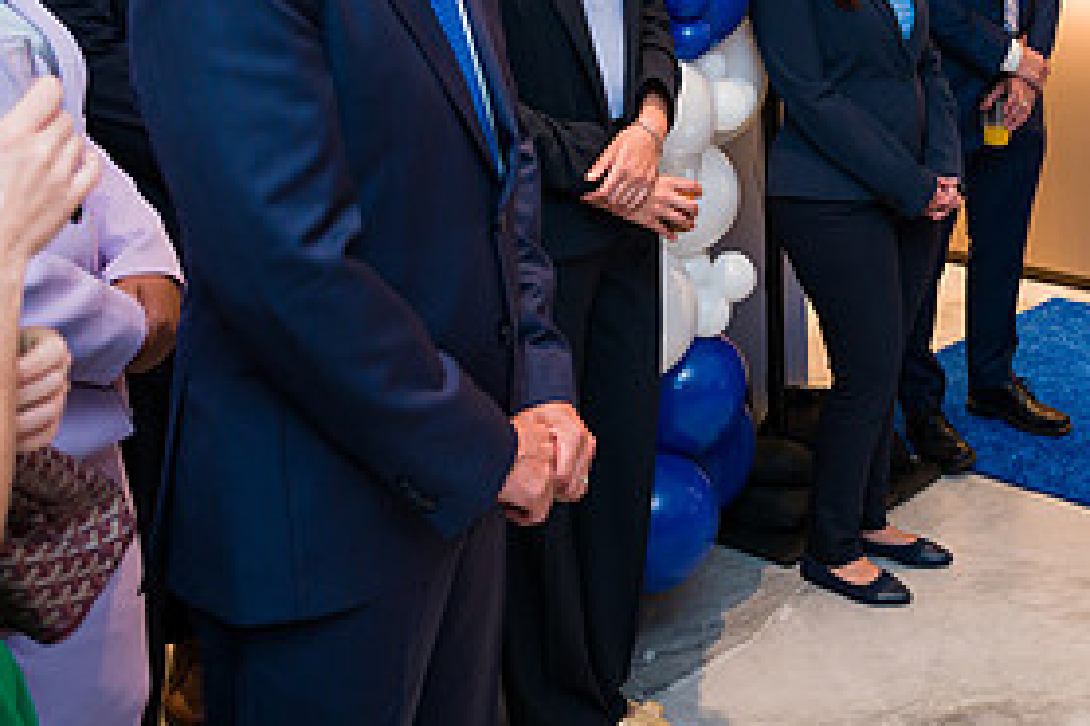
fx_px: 1543
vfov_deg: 25.1
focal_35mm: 51
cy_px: -12
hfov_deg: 37.4
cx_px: 890
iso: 640
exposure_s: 1/200
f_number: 3.5
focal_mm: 24
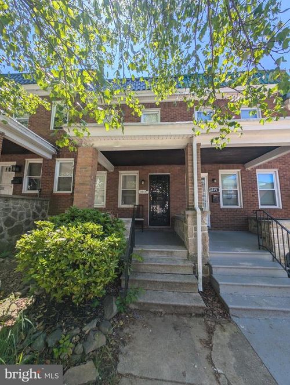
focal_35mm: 12
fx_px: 134
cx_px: 145
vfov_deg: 110.5
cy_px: 192
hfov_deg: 94.6
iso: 35
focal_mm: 2.23
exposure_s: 1/984
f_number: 1.95
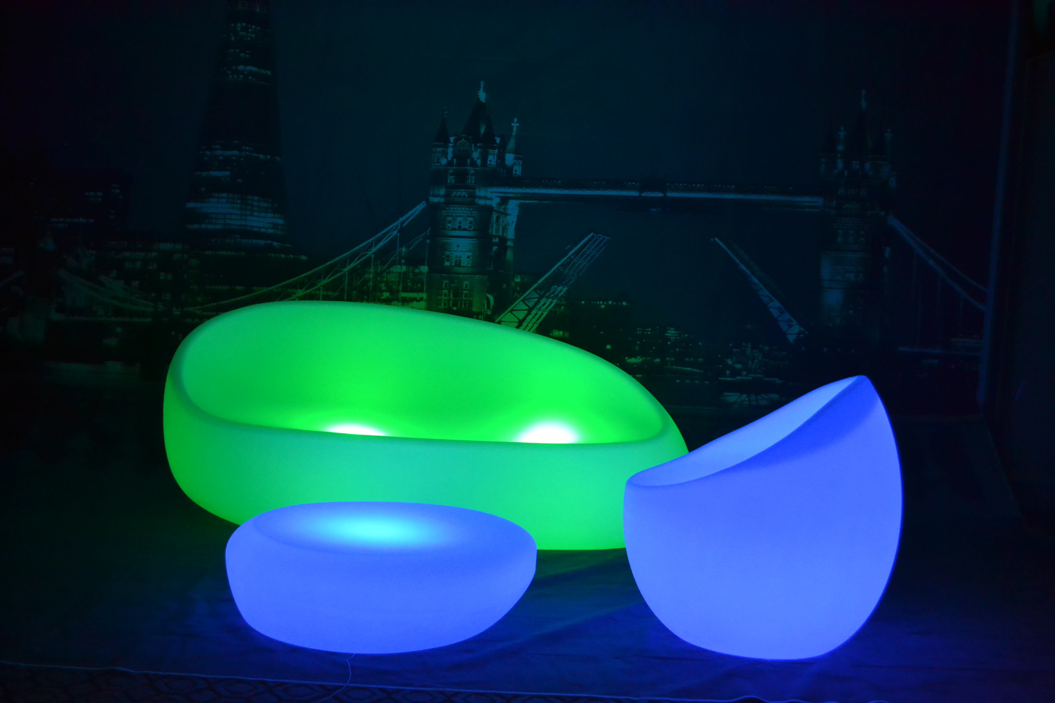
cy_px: 352
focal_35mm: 36
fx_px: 1055
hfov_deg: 53.1
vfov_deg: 36.9
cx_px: 528
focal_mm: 24
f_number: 4
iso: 3200
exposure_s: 1/50
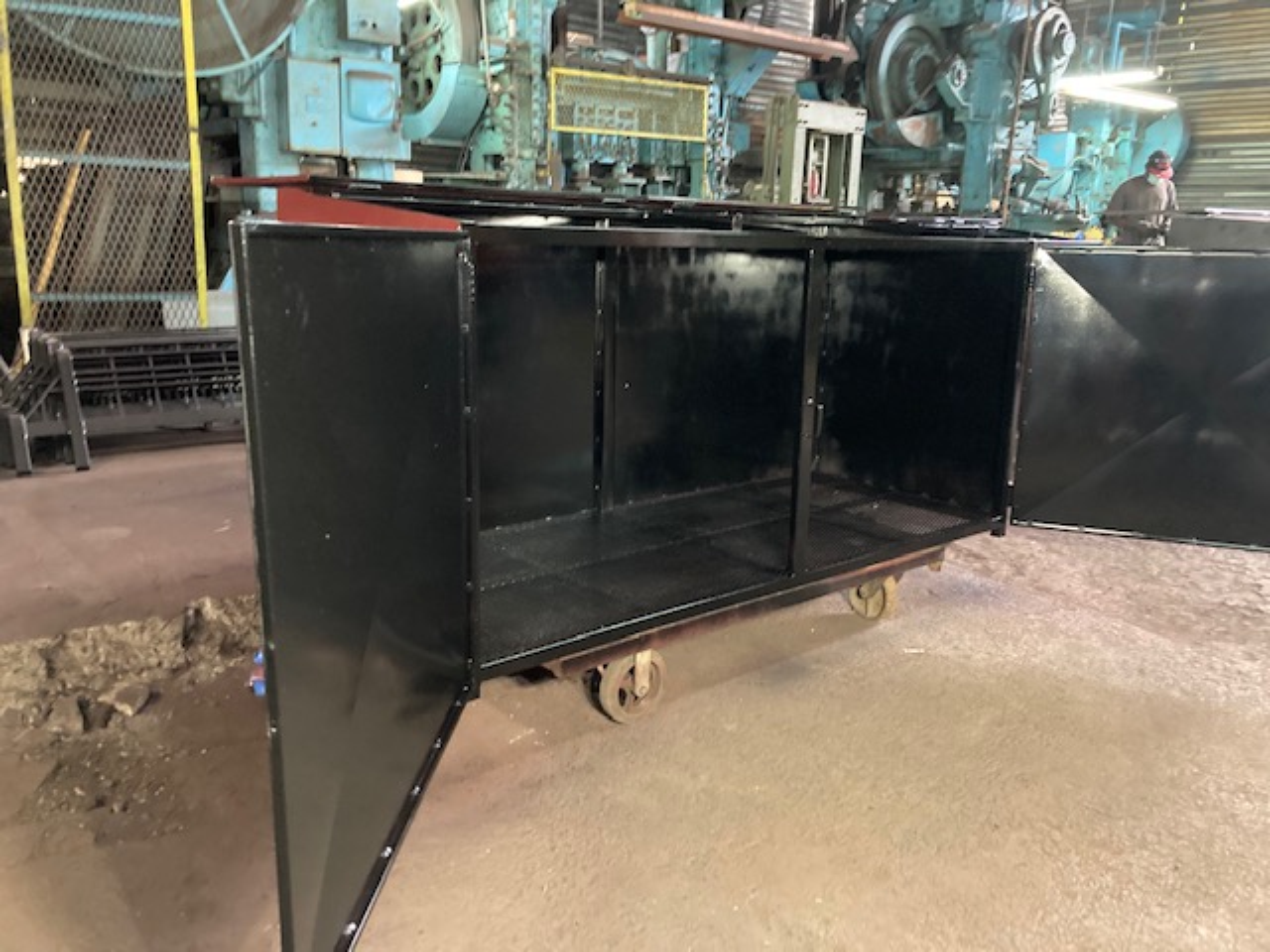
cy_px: 476
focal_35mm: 28
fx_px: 1027
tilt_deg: -13.7
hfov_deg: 63.4
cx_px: 635
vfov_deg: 49.7
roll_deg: -0.6
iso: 500
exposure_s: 1/24
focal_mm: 3.99
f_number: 1.8
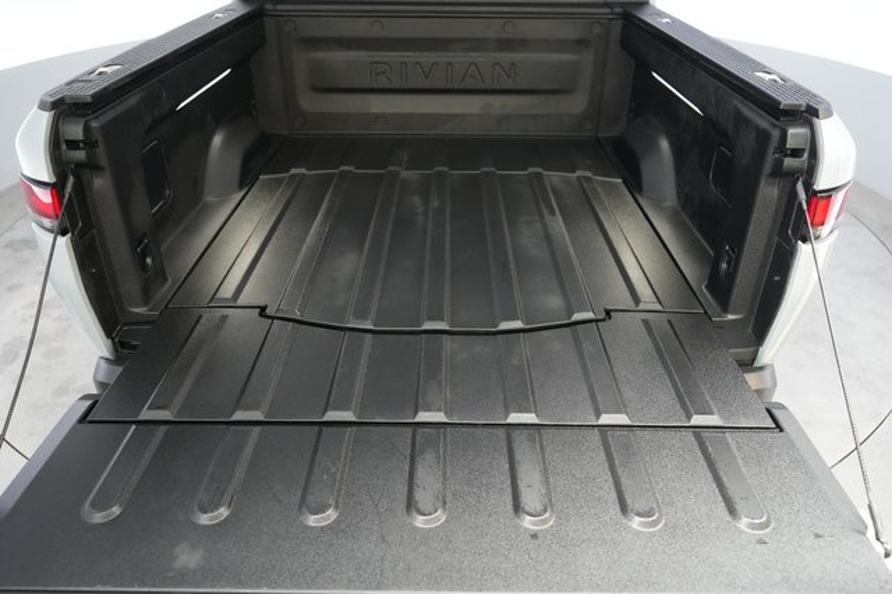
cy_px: 297
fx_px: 644
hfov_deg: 69.4
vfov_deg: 49.5
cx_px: 446
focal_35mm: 26
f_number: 2.8
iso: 6400
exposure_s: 1/160
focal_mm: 26
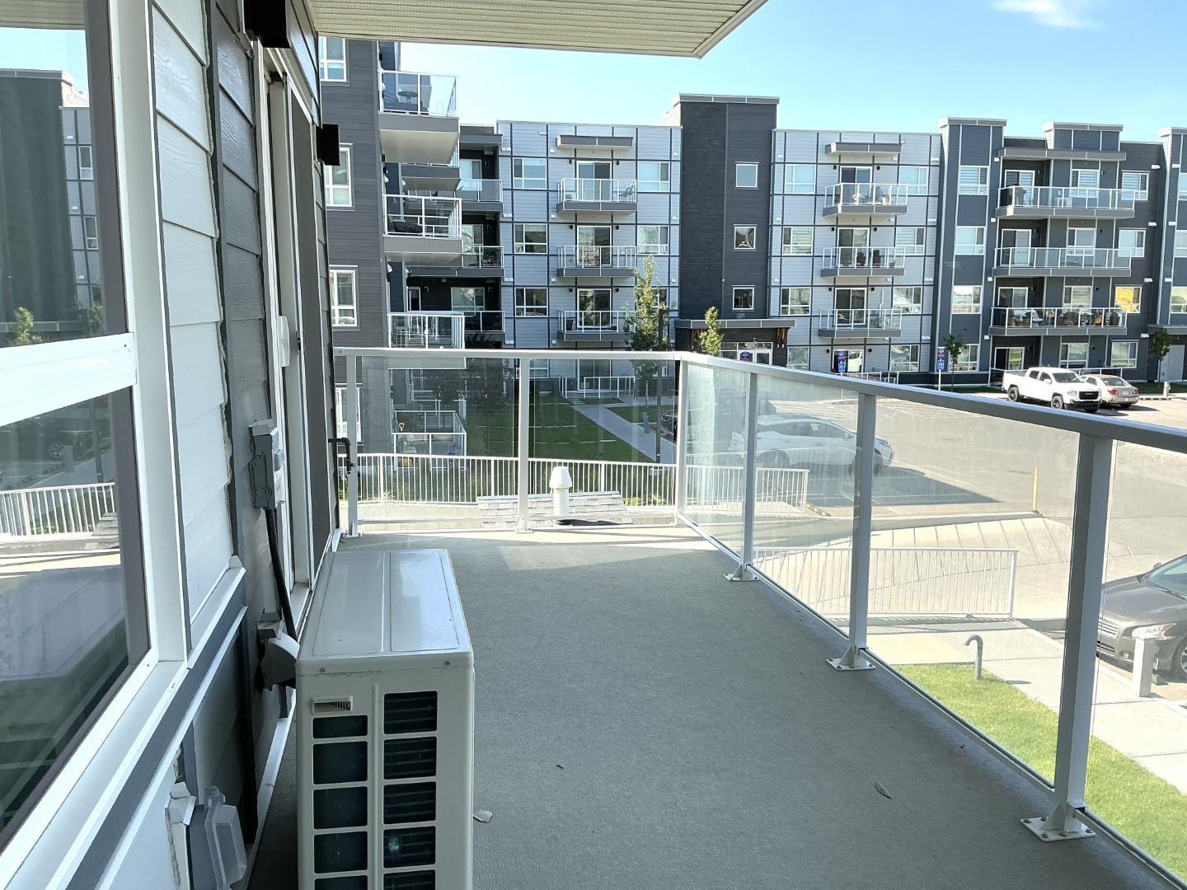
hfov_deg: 61.7
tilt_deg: -8.4
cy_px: 445
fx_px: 994
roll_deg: +0.1
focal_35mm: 29
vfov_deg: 48.2
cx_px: 594
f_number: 1.8
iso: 25
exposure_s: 1/635
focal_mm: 3
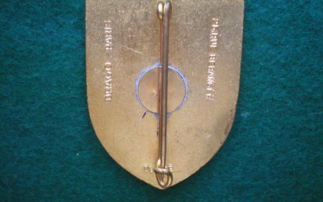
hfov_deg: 48.2
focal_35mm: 41
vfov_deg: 31.2
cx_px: 159
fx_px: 361
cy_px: 92
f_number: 3.1
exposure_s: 1/40
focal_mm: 6.3
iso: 400
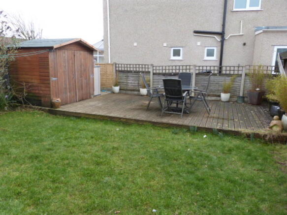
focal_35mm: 25
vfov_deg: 54.9
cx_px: 144
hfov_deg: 69.4
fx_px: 207
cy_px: 108
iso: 100
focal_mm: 4.5
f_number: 3.2
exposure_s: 1/125
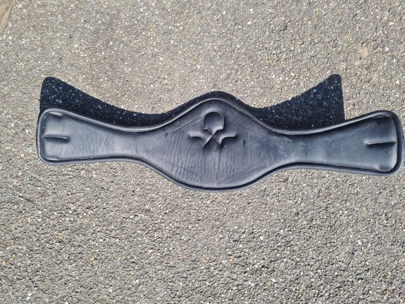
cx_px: 202
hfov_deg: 67.3
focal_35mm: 26
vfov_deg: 53.1
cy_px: 152
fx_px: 304
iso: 50
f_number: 1.8
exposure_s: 1/1052
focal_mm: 5.4
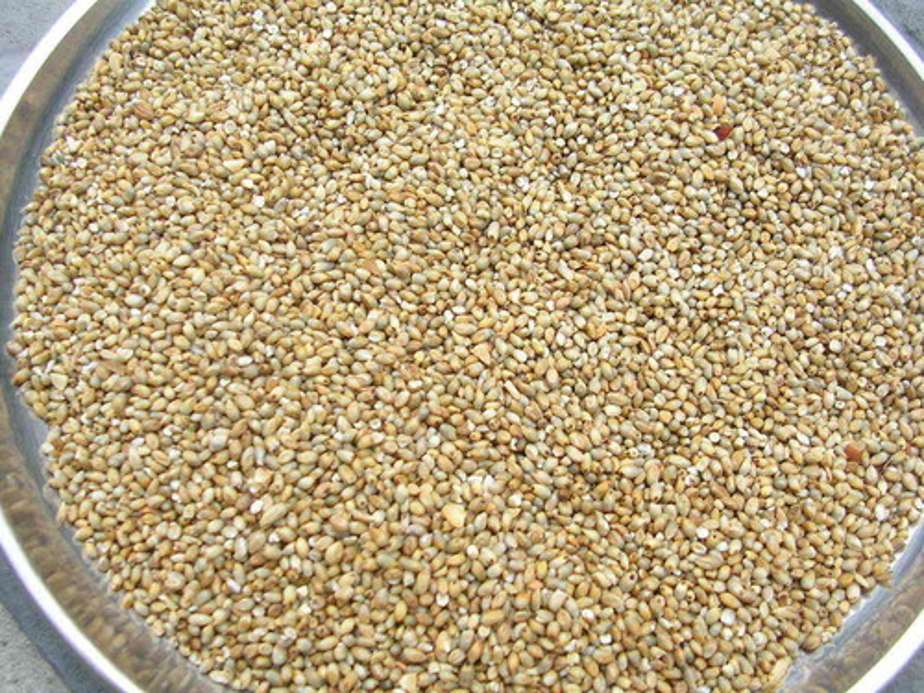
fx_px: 1014
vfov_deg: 37.7
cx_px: 462
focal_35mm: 38
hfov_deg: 49.0
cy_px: 346
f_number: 2.8
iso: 50
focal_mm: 5.8
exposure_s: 1/54.6
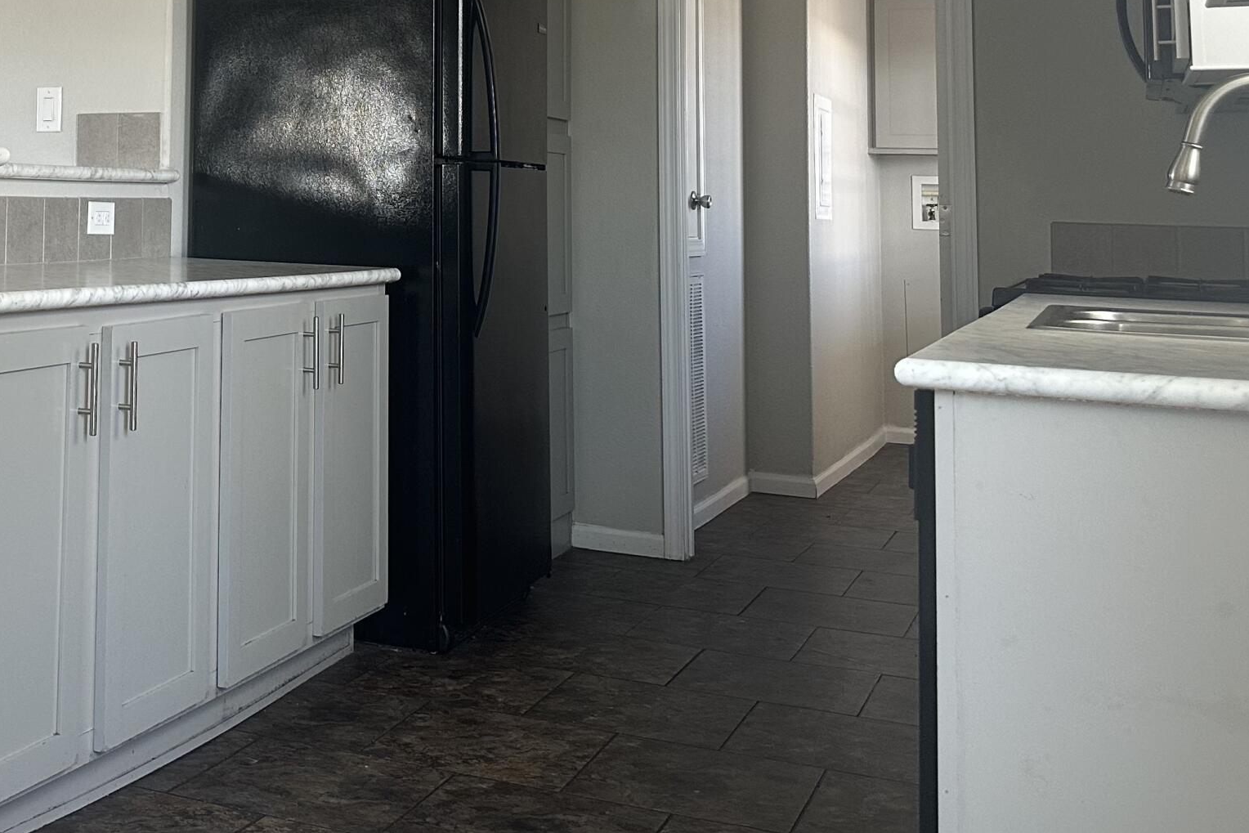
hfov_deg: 38.1
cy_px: 47
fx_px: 1700
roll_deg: -1.2
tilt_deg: +5.8
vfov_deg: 26.4
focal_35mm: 49
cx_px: 164
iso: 160
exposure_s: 1/121
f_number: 1.78
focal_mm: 6.86
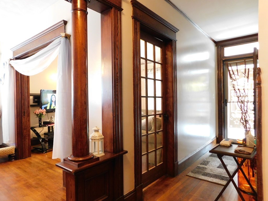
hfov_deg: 73.9
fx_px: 178
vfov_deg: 58.9
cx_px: 134
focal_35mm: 23
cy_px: 100
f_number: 3
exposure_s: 1/8
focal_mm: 4
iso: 400
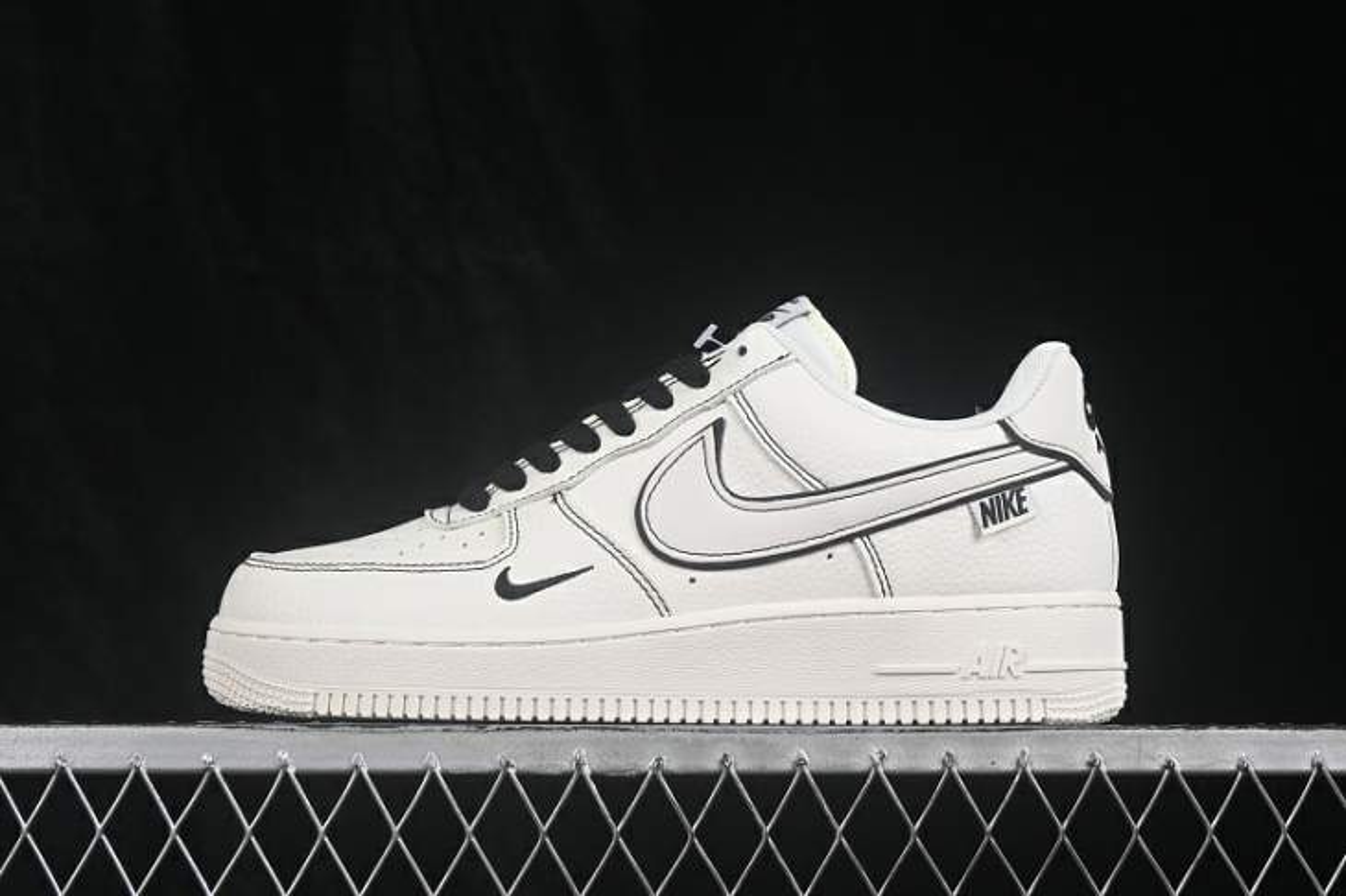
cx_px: 673
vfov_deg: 18.2
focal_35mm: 75
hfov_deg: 27.0
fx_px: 2803
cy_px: 448
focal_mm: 50
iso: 160
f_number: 8
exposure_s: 1/80
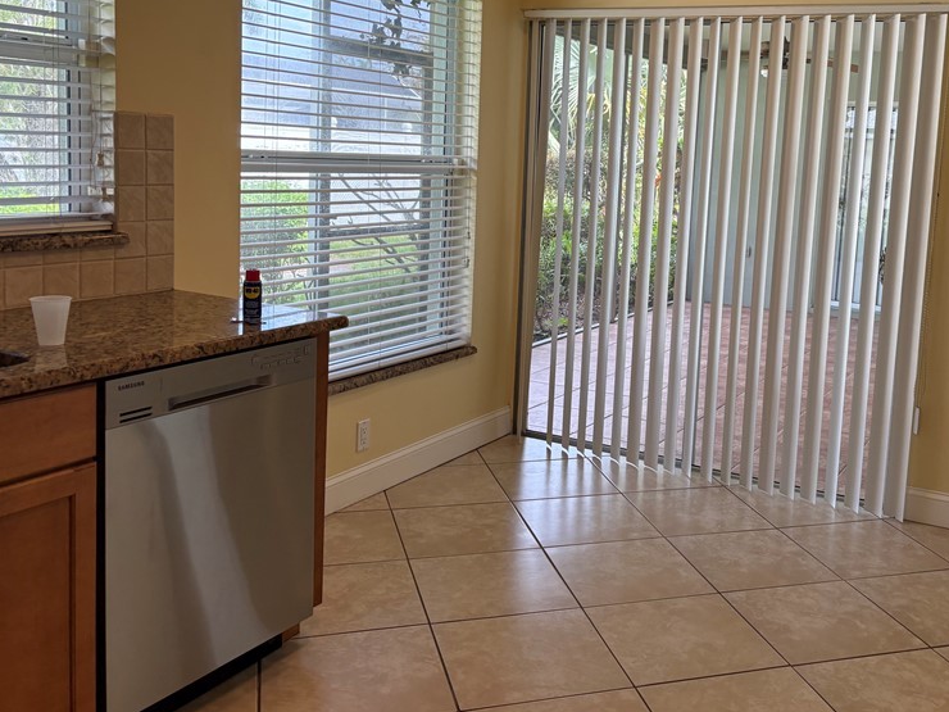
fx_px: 987
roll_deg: -3.5
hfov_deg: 50.7
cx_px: 605
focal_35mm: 36
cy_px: 262
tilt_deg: -6.0
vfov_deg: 39.4
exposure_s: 1/231
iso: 80
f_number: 1.6
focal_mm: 5.96
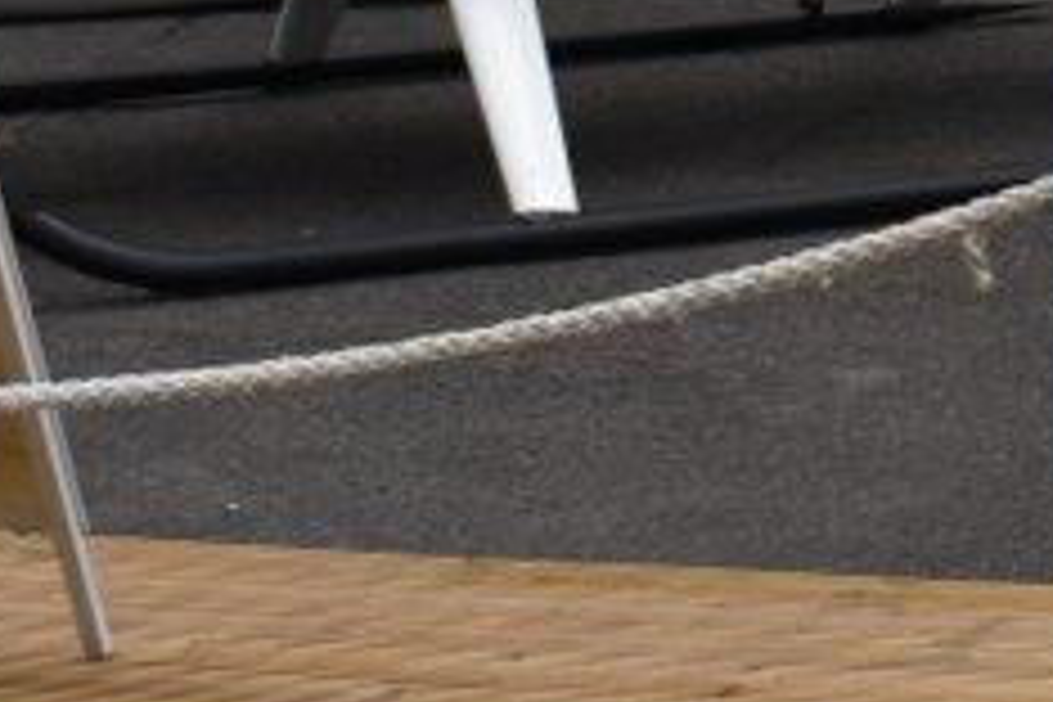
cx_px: 2020
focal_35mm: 154
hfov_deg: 12.0
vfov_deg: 8.6
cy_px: -526
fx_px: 4504
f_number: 10
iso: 200
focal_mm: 20
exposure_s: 1/400
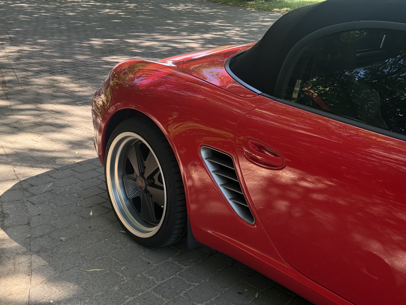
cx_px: 203
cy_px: 152
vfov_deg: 30.3
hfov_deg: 39.7
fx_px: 563
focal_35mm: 48
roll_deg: -0.4
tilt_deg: -20.2
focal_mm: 6.76
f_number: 1.78
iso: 100
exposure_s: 1/333
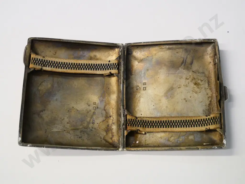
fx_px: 425
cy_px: 92
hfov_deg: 32.2
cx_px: 122
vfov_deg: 24.4
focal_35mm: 60
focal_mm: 30
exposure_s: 1/125
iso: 3200
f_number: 5.6
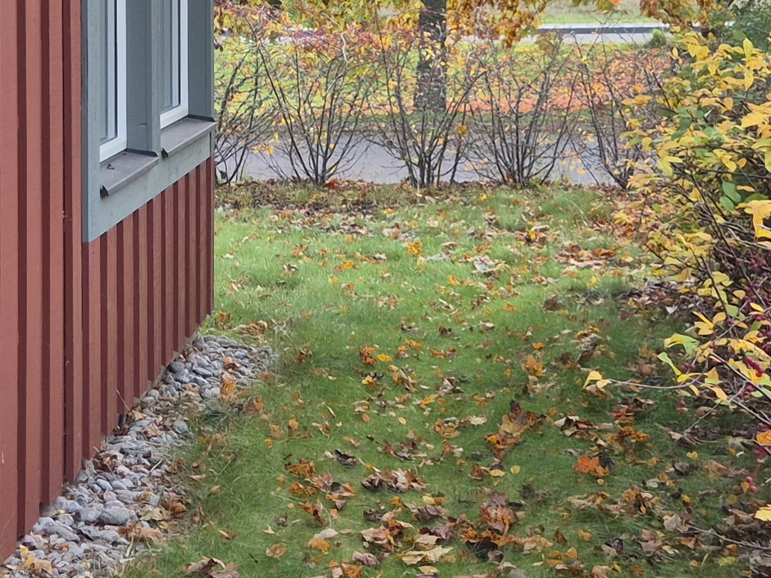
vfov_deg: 16.1
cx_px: 138
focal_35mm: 89
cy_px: -70
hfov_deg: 21.7
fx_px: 1982
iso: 25
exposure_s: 1/182
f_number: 1.8
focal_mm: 5.4
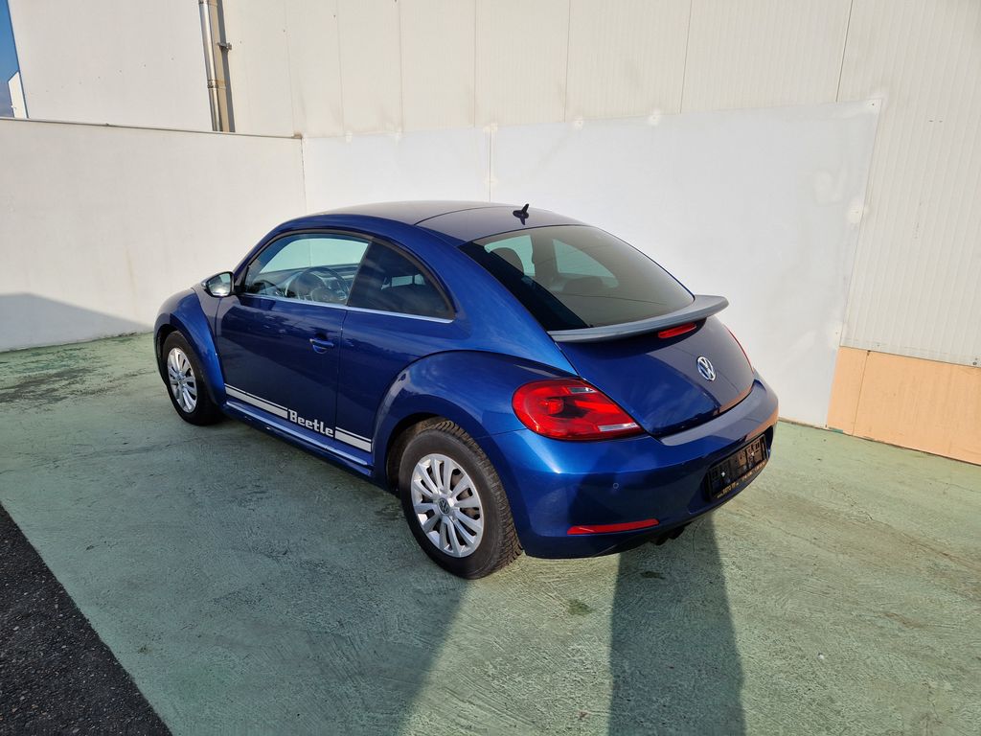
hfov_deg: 73.9
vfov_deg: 58.9
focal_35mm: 23
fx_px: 652
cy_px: 368
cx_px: 490
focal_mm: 5.4
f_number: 1.8
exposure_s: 1/1748
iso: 50
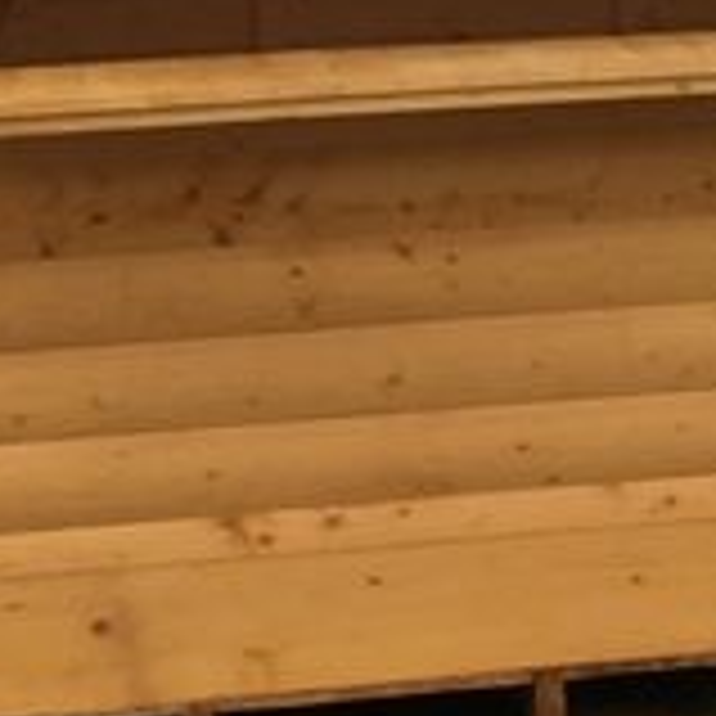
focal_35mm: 161
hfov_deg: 10.6
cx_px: 923
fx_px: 3768
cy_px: 464
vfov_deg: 10.8
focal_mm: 4.15
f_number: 2.2
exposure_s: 1/1068
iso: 32
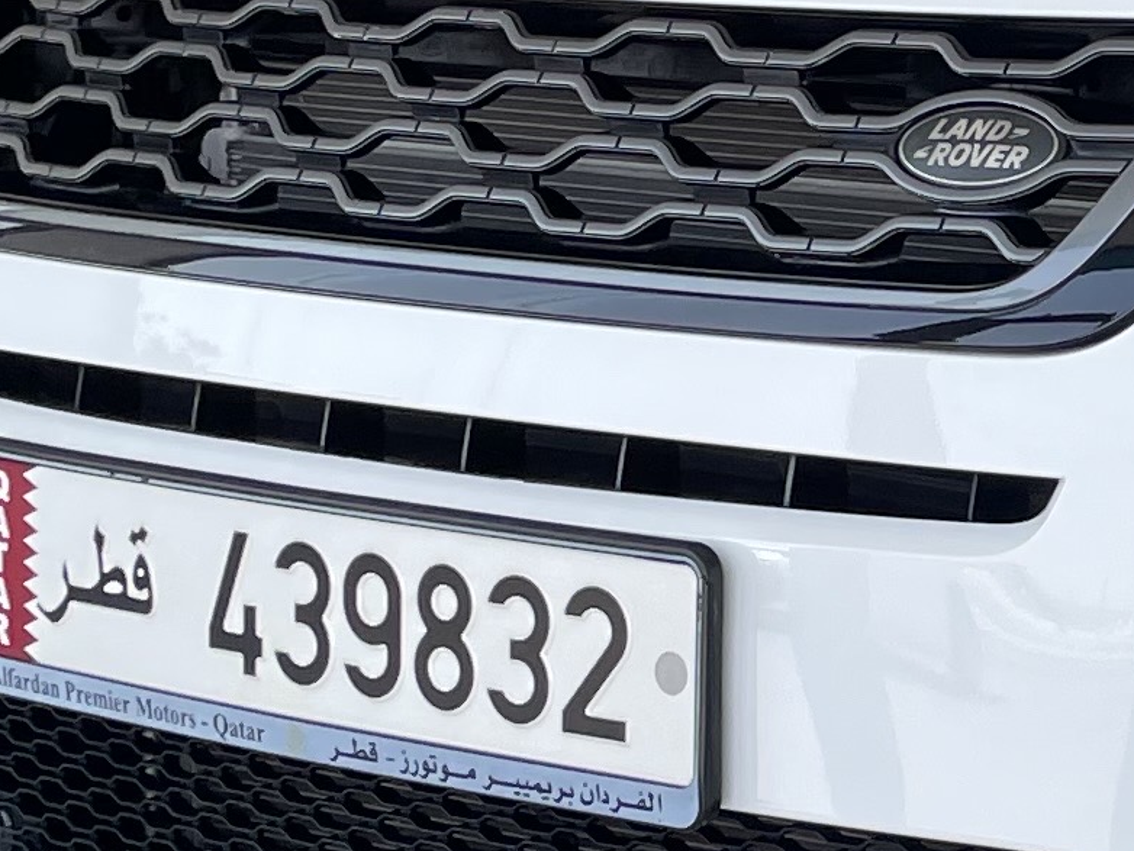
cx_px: 1618
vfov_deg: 11.1
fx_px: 4391
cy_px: 252
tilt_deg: -7.7
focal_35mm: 134
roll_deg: +1.3
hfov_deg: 13.9
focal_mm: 4.2
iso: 32
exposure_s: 1/790
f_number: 1.6
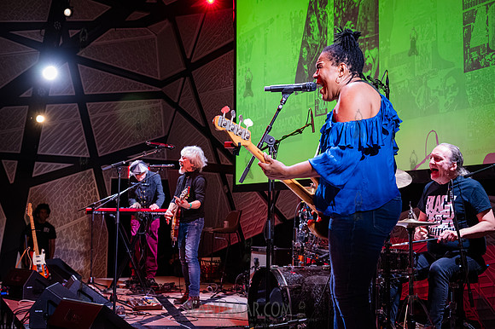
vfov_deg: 29.2
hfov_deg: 42.8
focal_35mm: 46
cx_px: 248
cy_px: 164
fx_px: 632
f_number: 4
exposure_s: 1/400
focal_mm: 46
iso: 10000
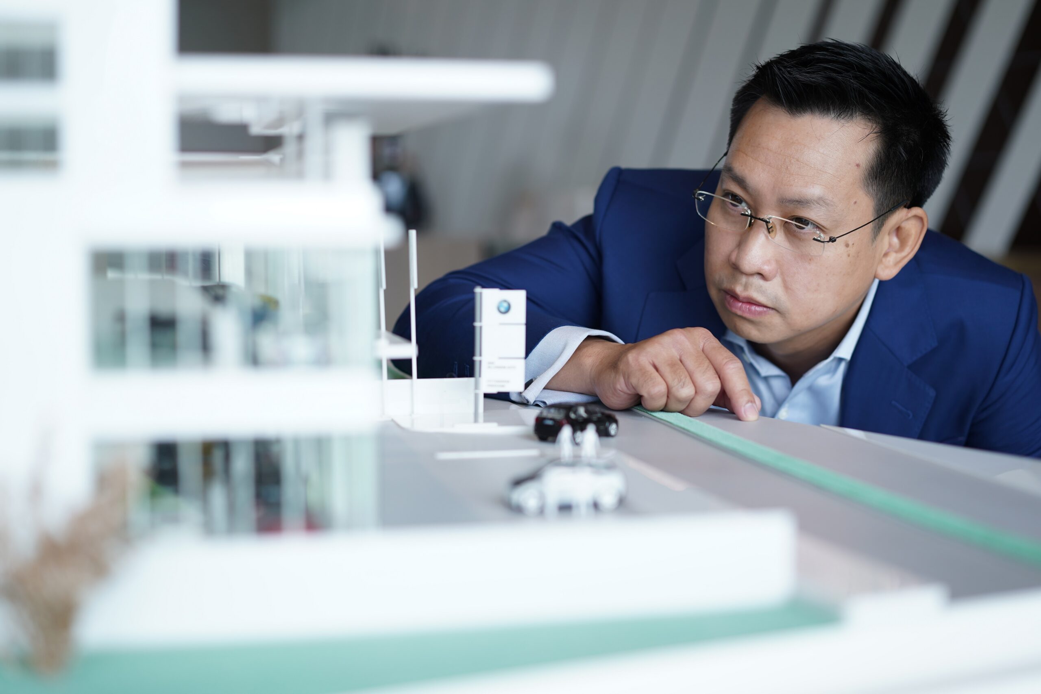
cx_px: 520
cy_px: 347
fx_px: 1590
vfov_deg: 24.6
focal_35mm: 55
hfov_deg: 36.2
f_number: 2.5
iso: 160
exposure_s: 1/400
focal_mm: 55
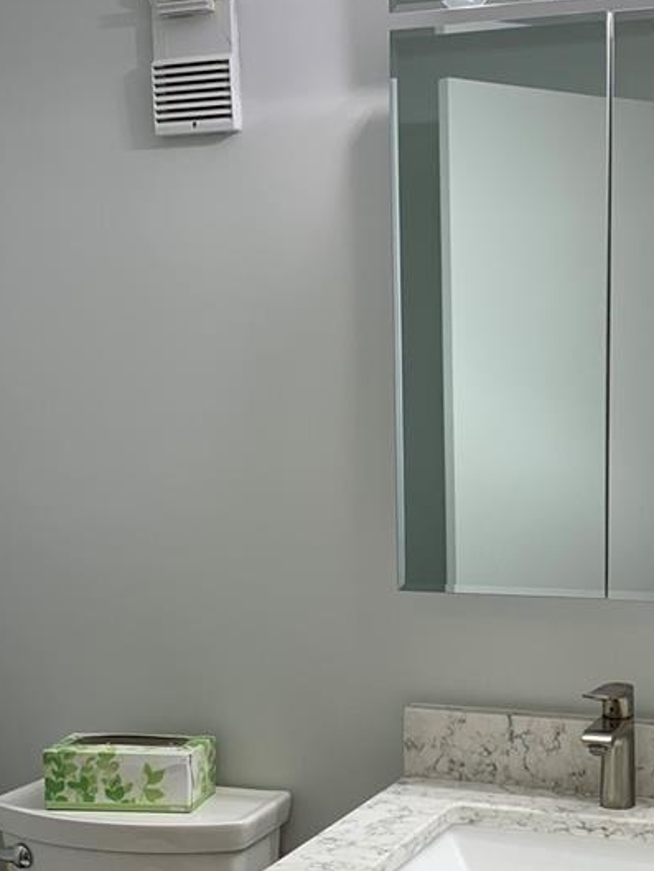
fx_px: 1486
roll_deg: +0.0
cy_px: 585
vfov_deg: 32.4
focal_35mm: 59
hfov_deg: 24.7
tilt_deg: -6.6
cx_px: 443
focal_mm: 4.25
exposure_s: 1/120
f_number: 1.8
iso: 80
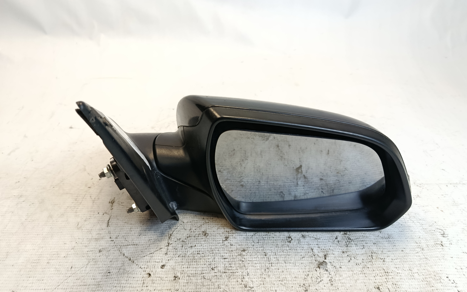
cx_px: 238
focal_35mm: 26
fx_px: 331
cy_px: 165
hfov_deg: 70.4
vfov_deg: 47.5
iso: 394
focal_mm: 5.24
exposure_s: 1/120
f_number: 1.7
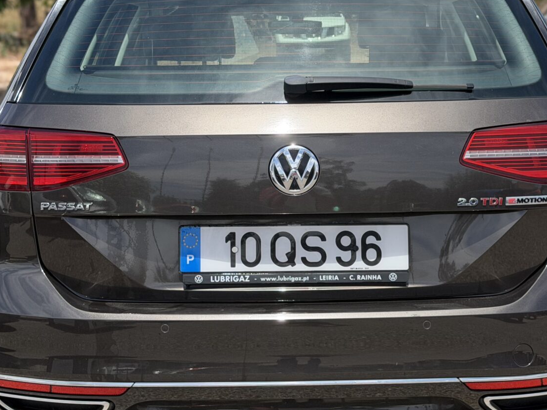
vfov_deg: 17.8
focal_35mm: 83
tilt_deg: -3.8
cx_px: 305
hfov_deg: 23.5
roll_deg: -2.4
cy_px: 169
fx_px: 1312
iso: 80
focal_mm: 6.76
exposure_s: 1/3096
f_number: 1.78
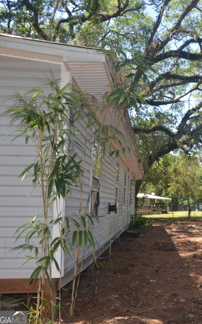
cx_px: 226
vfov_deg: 47.2
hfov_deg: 27.7
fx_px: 370
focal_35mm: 42
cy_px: 163
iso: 800
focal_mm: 18
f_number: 11
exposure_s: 1/250
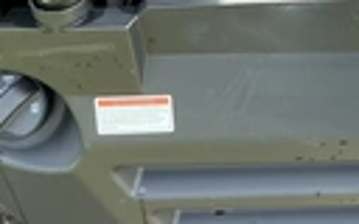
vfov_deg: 13.7
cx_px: 452
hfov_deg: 20.6
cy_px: -45
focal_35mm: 93
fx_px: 910
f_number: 1.8
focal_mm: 3
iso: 20
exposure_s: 1/196
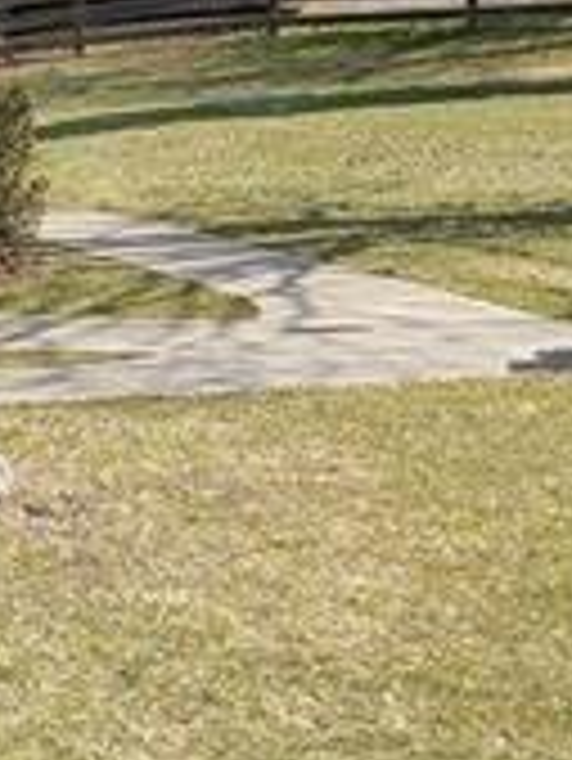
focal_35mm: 118
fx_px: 2597
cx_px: -599
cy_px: 58
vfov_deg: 16.4
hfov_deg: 11.3
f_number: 1.8
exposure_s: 1/1117
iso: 40
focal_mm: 5.4
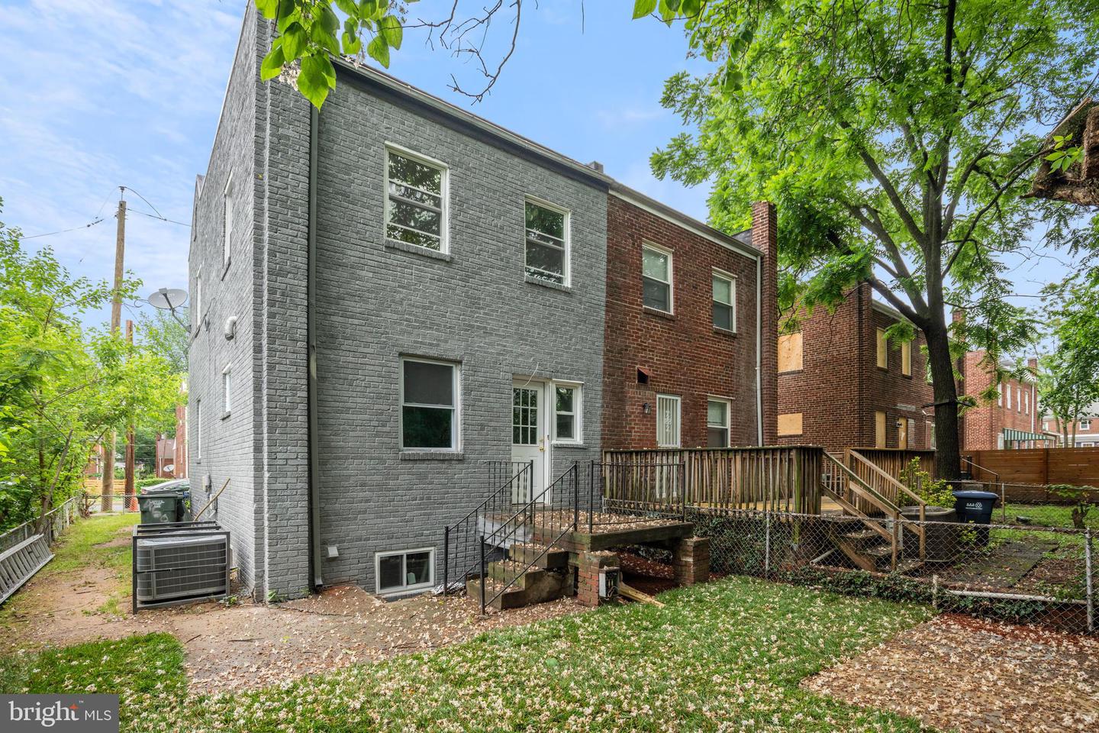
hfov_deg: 96.7
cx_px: 550
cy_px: 366
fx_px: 488
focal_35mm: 16
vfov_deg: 73.7
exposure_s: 1/125
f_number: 5.6
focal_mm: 16
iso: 200
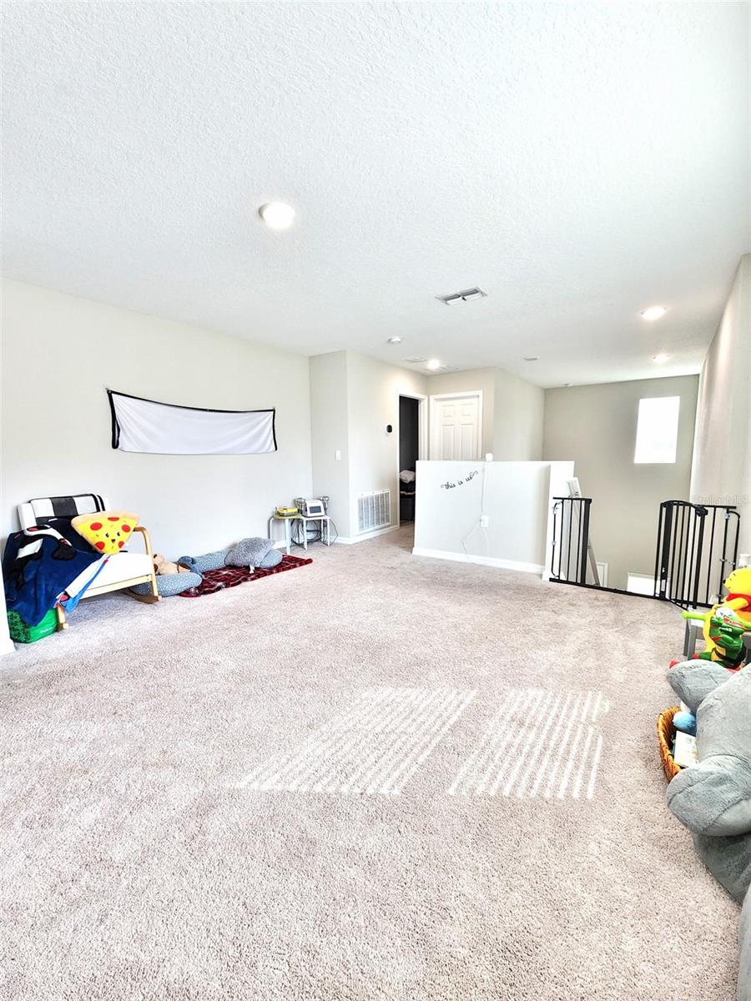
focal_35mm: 13
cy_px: 500
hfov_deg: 89.9
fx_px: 376
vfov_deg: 106.2
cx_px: 376
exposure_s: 1/120
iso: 80
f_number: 2.2
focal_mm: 2.2
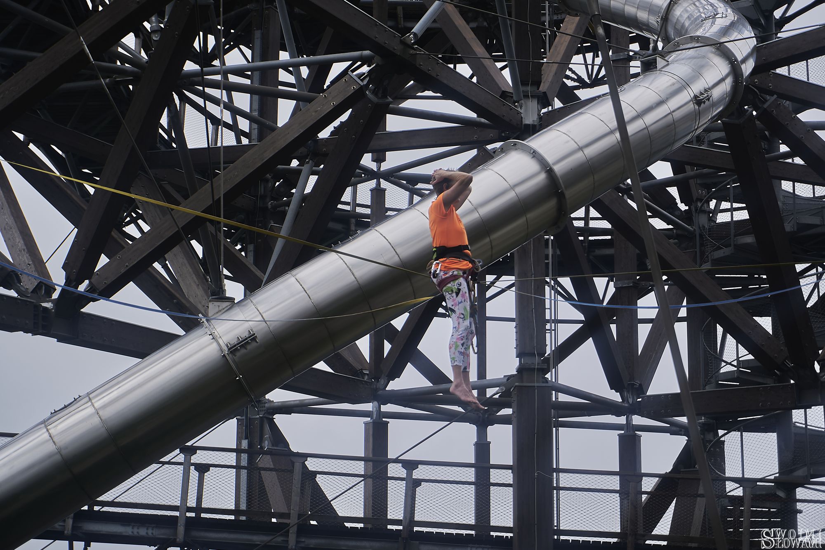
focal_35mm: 75
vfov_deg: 18.2
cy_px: 275
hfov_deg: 27.0
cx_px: 412
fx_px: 1718
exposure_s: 1/250
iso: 100
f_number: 5.6
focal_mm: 50
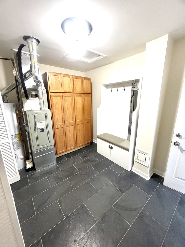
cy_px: 124
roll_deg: +0.5
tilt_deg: -13.6
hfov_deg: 85.7
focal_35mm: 14
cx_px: 92
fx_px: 100
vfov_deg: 102.1
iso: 500
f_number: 2.2
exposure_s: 1/60
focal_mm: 2.22
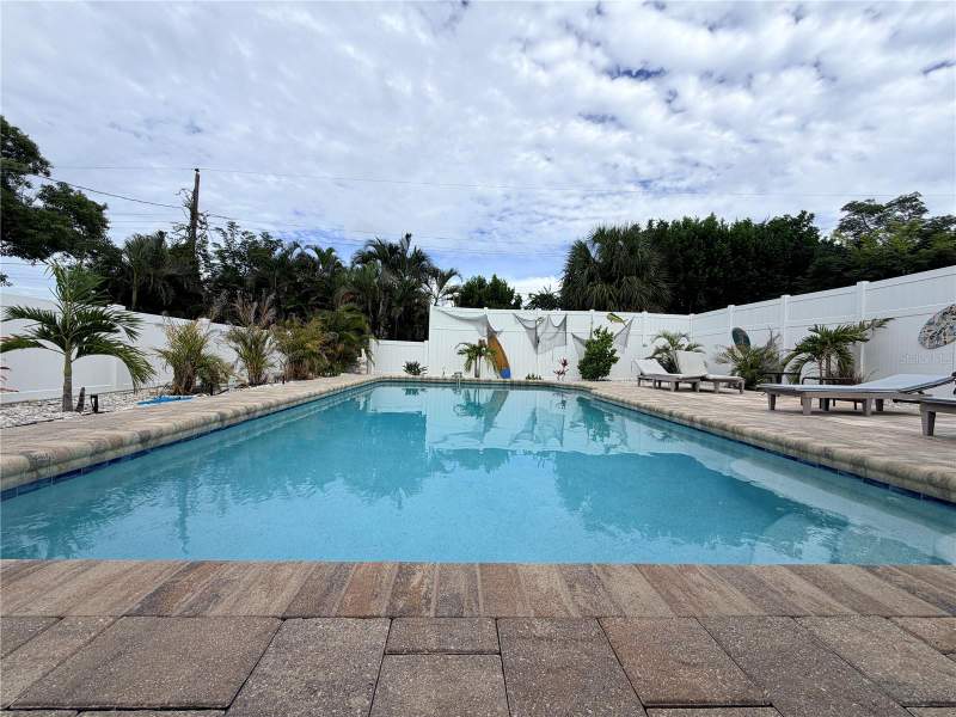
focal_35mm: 14
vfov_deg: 85.7
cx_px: 478
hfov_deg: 102.1
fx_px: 387
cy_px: 358
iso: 20
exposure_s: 1/1017
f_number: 2.2
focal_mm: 2.22
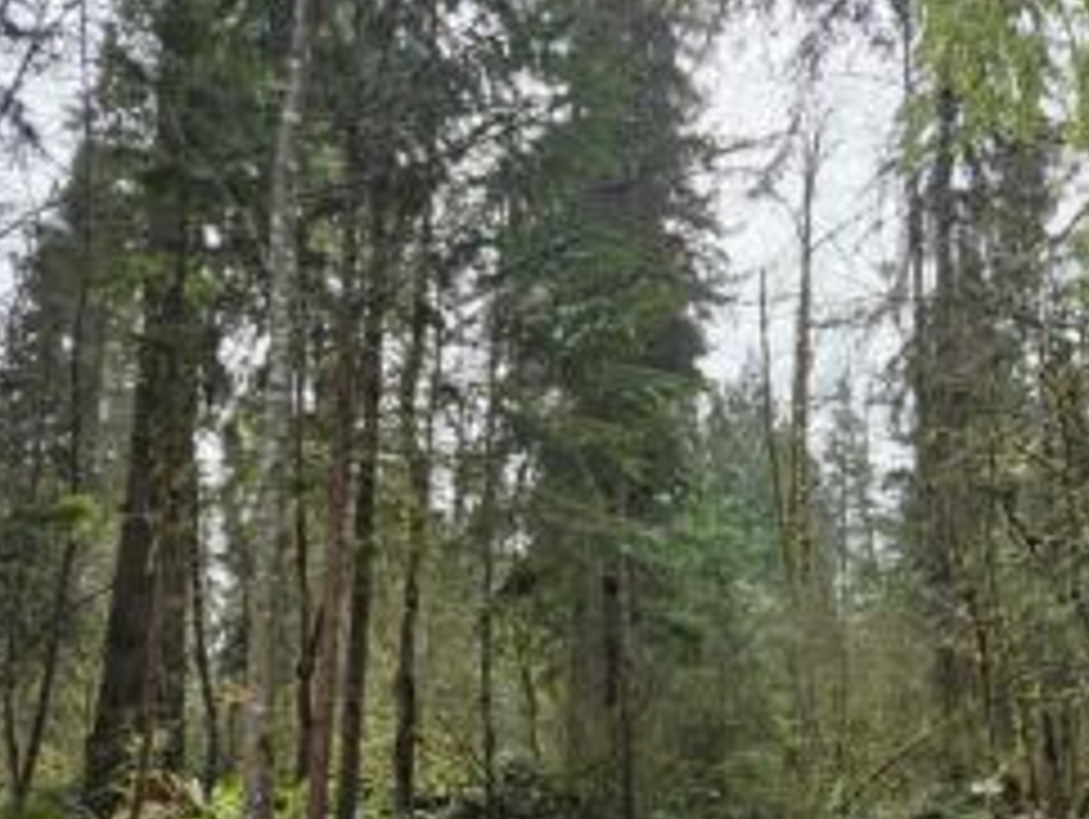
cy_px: 639
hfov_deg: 48.9
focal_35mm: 38
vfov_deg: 36.7
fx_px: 1197
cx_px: 580
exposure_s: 1/1053
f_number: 1.8
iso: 25
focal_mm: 5.4
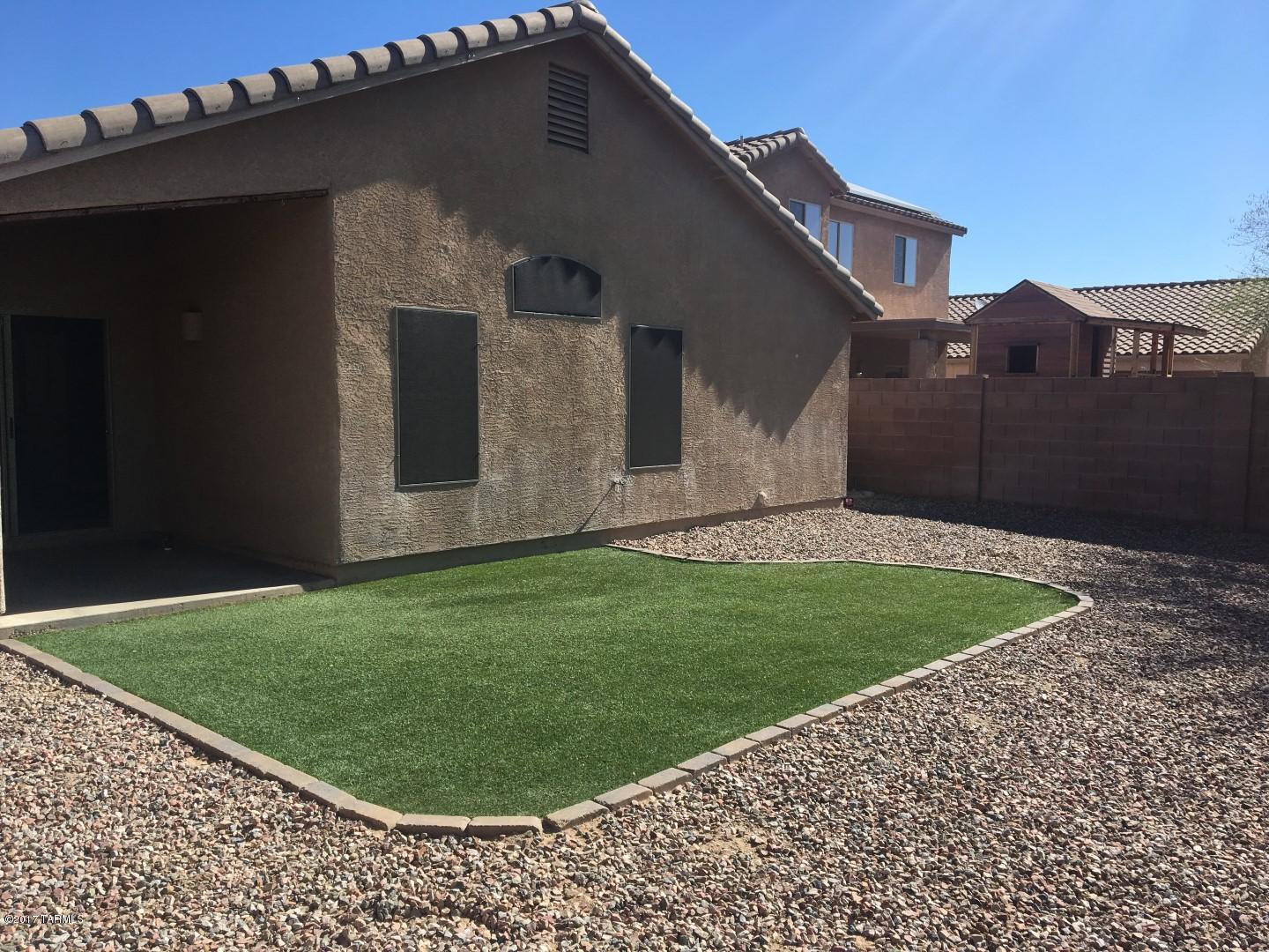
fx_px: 1063
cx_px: 634
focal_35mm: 29
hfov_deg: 61.7
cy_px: 476
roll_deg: +0.4
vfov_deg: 48.2
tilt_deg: -5.1
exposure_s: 1/1570
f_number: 2.2
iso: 25
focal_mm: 4.15
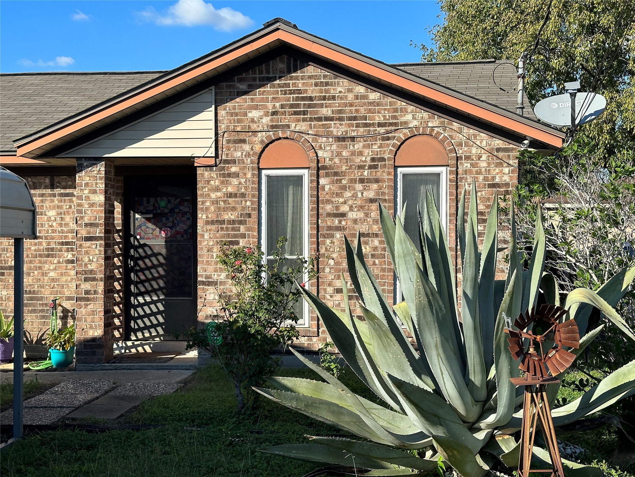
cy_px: 238
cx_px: 318
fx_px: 881
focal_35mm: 48
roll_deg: +0.5
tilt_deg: +0.6
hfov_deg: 39.7
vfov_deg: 30.3
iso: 64
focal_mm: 6.86
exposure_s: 1/2890
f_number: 1.78
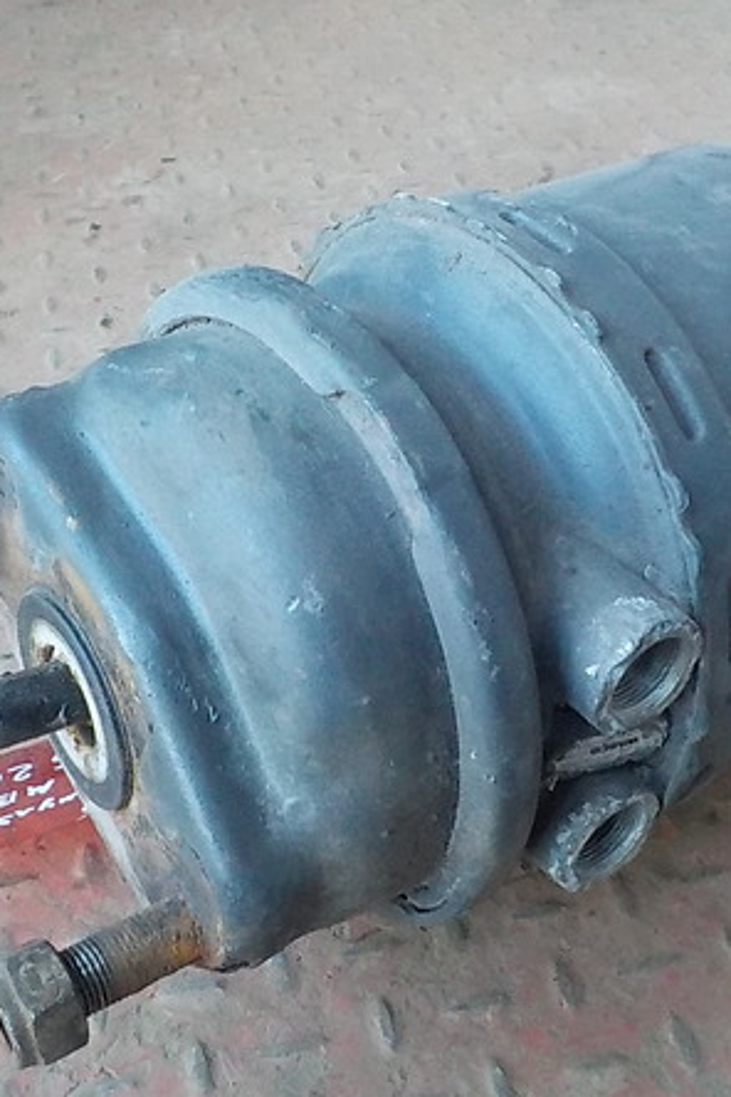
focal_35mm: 45
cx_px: 378
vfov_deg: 43.6
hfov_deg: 29.9
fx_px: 1371
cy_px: 529
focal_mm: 4.1
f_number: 3.3
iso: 800
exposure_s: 1/40
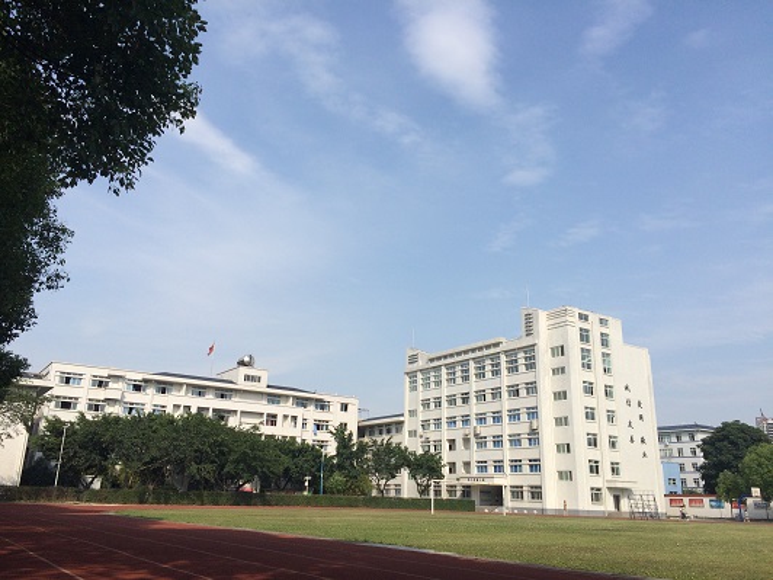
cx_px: 386
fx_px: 648
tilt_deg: +17.4
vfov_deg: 48.2
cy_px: 290
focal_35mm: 29
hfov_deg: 61.7
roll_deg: -0.9
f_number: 2.2
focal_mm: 4.15
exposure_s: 1/2740
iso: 32
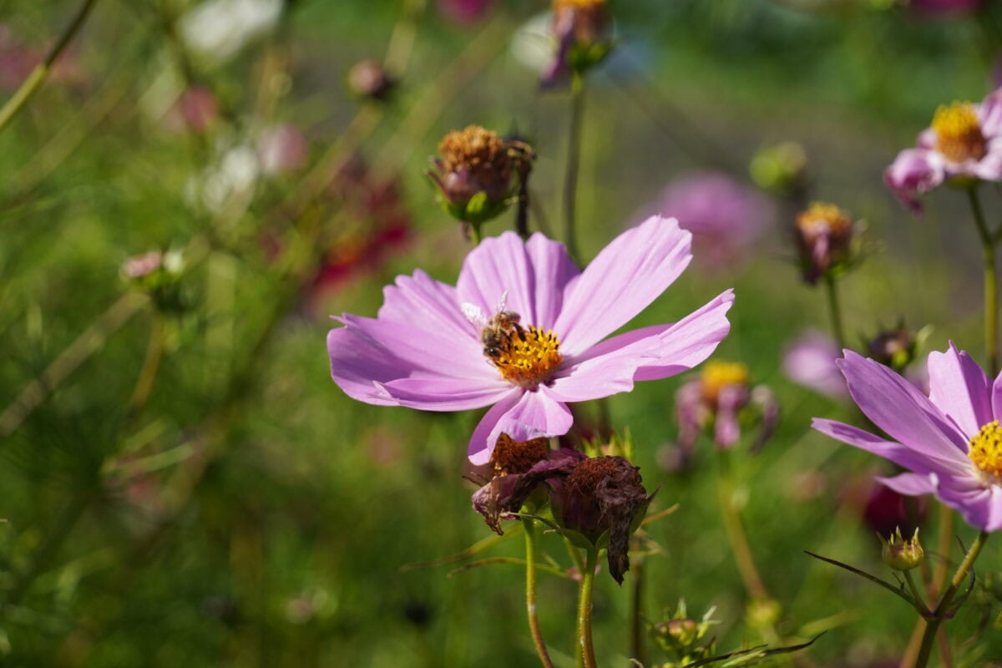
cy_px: 334
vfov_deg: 12.7
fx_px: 3006
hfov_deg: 18.9
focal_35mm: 108
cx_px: 501
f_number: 6.3
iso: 100
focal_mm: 72
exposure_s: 1/400
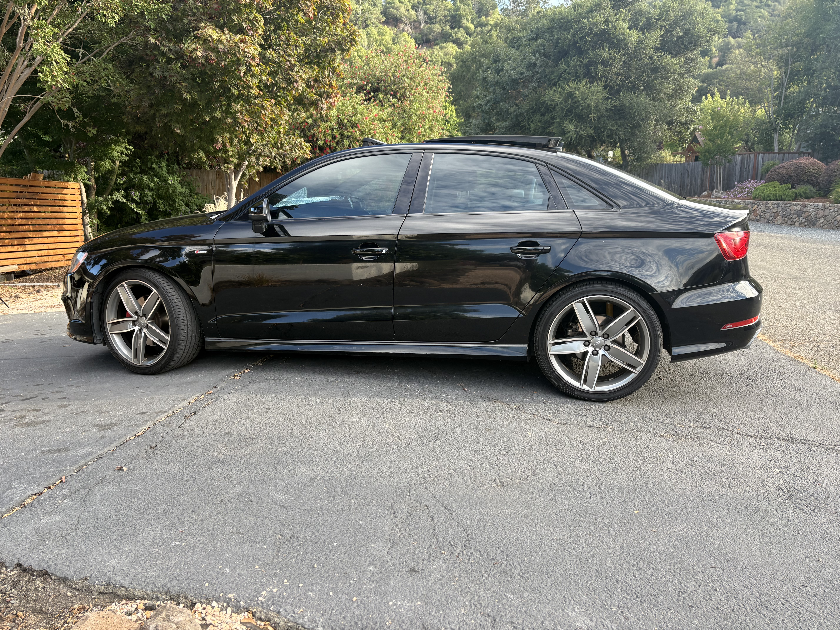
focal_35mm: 26
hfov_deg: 67.3
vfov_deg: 53.1
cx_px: 420
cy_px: 315
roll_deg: -1.7
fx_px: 631
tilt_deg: -7.4
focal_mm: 5.96
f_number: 1.6
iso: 40
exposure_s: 1/222
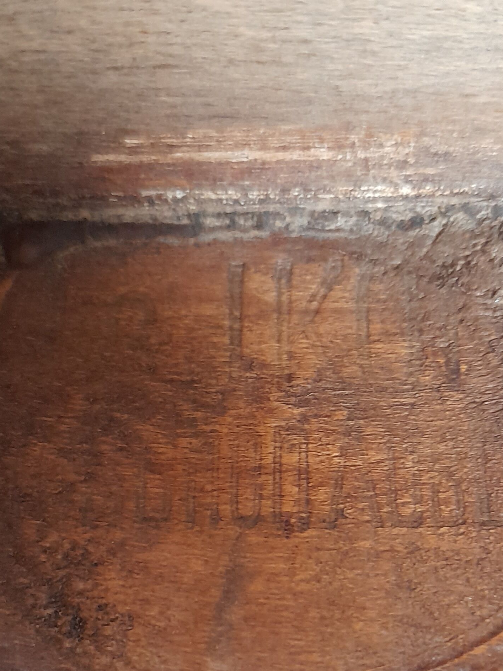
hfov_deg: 27.5
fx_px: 1027
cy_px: 495
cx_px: 271
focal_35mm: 53
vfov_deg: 35.4
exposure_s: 1/10
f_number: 2
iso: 640
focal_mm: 4.6
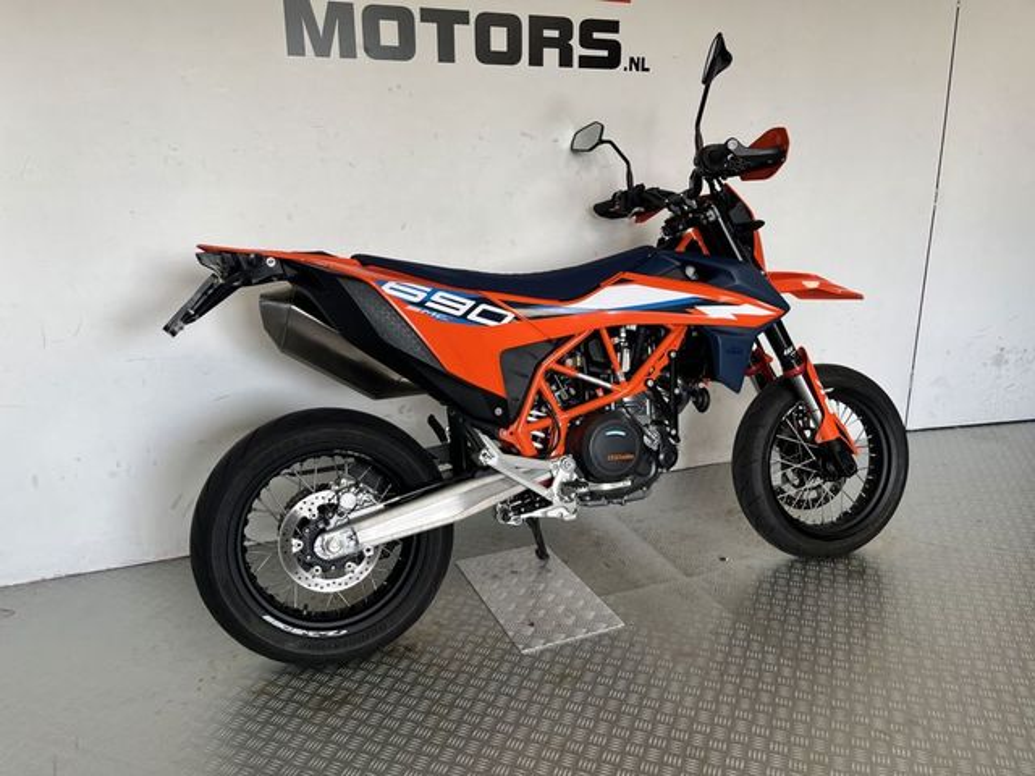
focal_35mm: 26
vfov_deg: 53.1
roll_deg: -0.1
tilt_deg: -16.5
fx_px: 777
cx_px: 518
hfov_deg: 67.3
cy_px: 388
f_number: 1.6
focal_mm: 5.1
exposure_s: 1/100
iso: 64
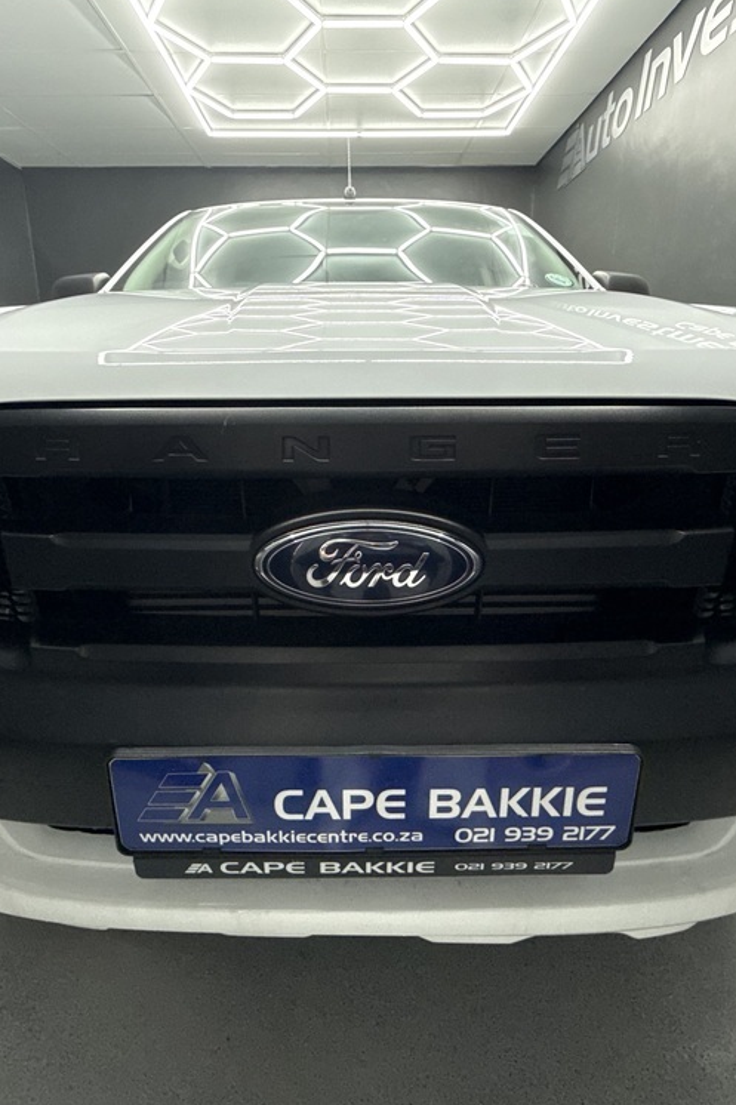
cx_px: 355
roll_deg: +0.2
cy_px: 552
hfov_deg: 61.9
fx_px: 614
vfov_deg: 84.0
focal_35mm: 20
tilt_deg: -15.9
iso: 500
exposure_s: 1/100
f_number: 2.2
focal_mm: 2.22
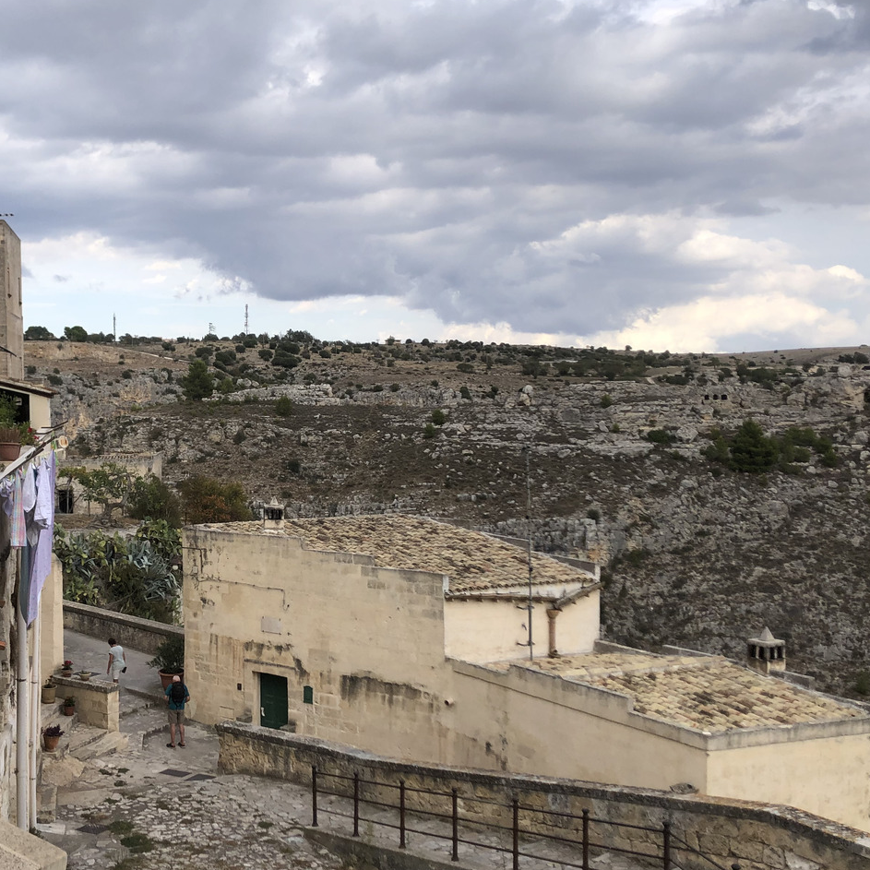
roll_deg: +1.2
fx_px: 1194
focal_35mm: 42
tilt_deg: -2.4
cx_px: 197
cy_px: 460
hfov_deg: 38.8
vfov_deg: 40.0
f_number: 1.8
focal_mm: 4
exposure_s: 1/1116
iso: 20
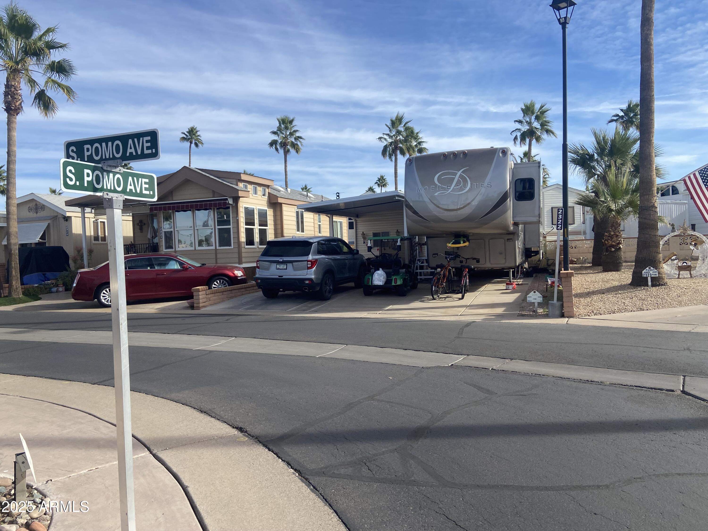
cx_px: 354
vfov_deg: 53.1
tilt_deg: -3.3
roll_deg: +1.4
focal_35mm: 26
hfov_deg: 67.3
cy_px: 266
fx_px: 532
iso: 32
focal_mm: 4.25
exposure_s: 1/2463
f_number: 1.8
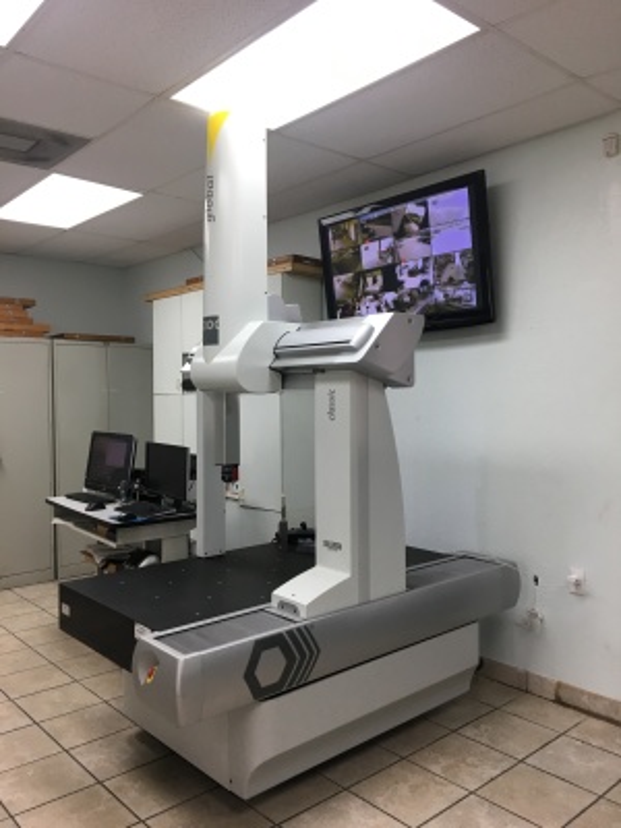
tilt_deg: -0.6
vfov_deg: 61.7
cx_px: 310
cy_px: 414
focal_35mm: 29
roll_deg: -0.2
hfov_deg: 48.2
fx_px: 694
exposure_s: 1/30
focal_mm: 4.15
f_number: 2.2
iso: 25
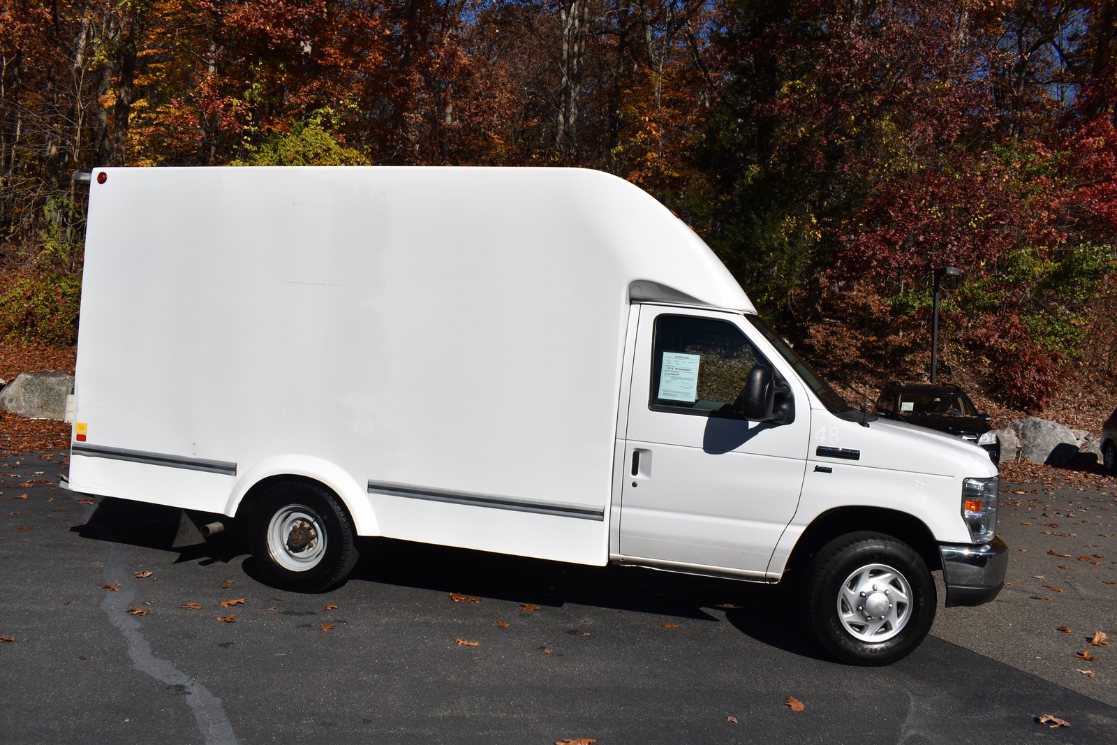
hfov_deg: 67.4
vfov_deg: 47.9
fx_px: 838
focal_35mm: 27
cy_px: 372
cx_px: 558
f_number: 10
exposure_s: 1/400
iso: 100
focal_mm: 18
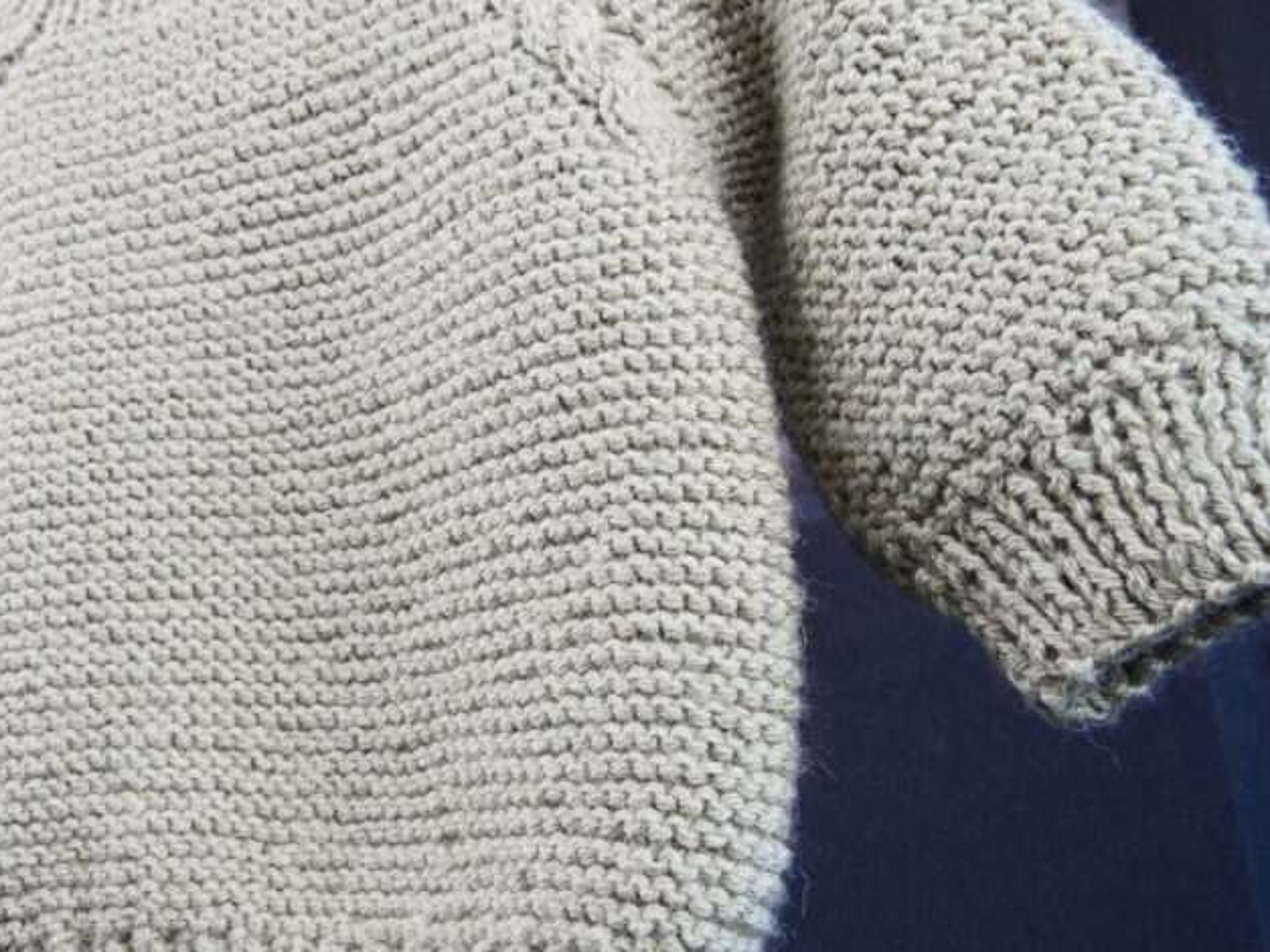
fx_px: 1797
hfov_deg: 37.7
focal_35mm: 49
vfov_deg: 29.7
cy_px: 454
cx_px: 284
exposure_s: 1/60
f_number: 5
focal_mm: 15
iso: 320
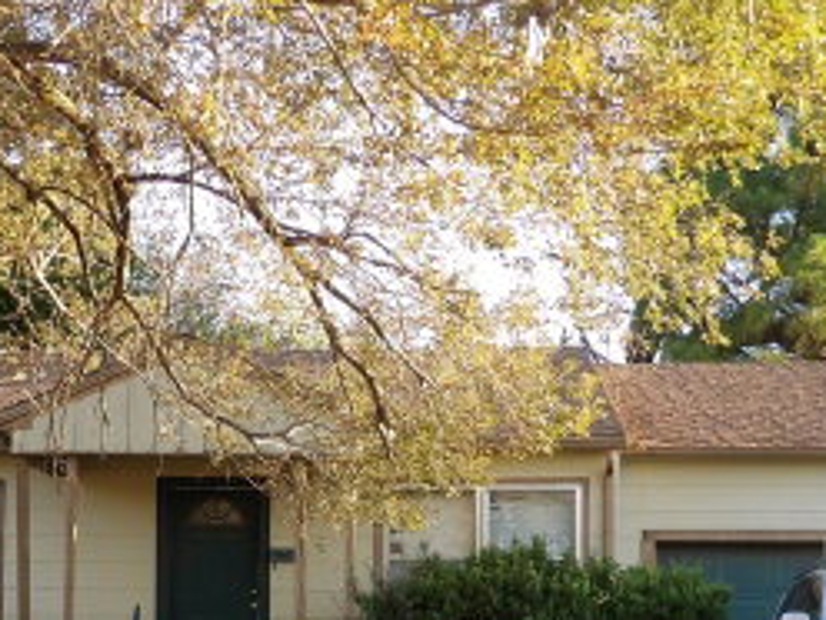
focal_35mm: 68
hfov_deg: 28.4
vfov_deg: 20.8
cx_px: 283
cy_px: 637
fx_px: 1623
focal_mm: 5.9
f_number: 3.6
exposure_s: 1/83
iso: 100
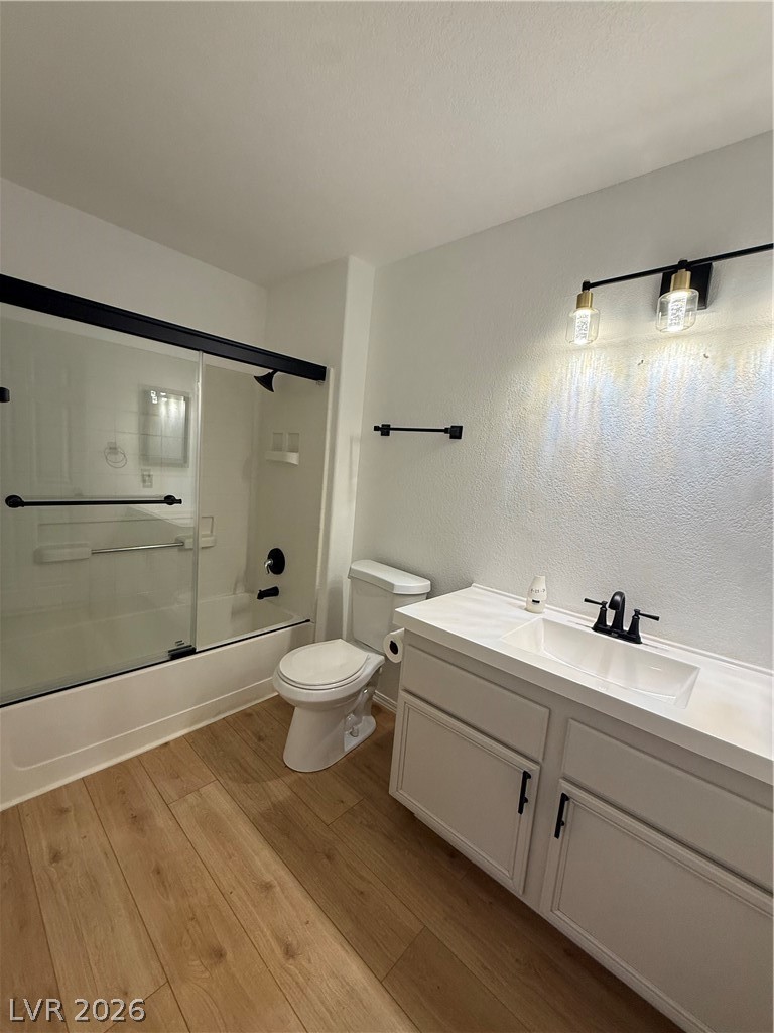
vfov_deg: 102.1
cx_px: 387
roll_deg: -4.5
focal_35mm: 14
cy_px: 516
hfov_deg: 85.7
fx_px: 417
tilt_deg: -6.6
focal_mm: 2.22
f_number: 2.2
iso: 160
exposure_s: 1/120
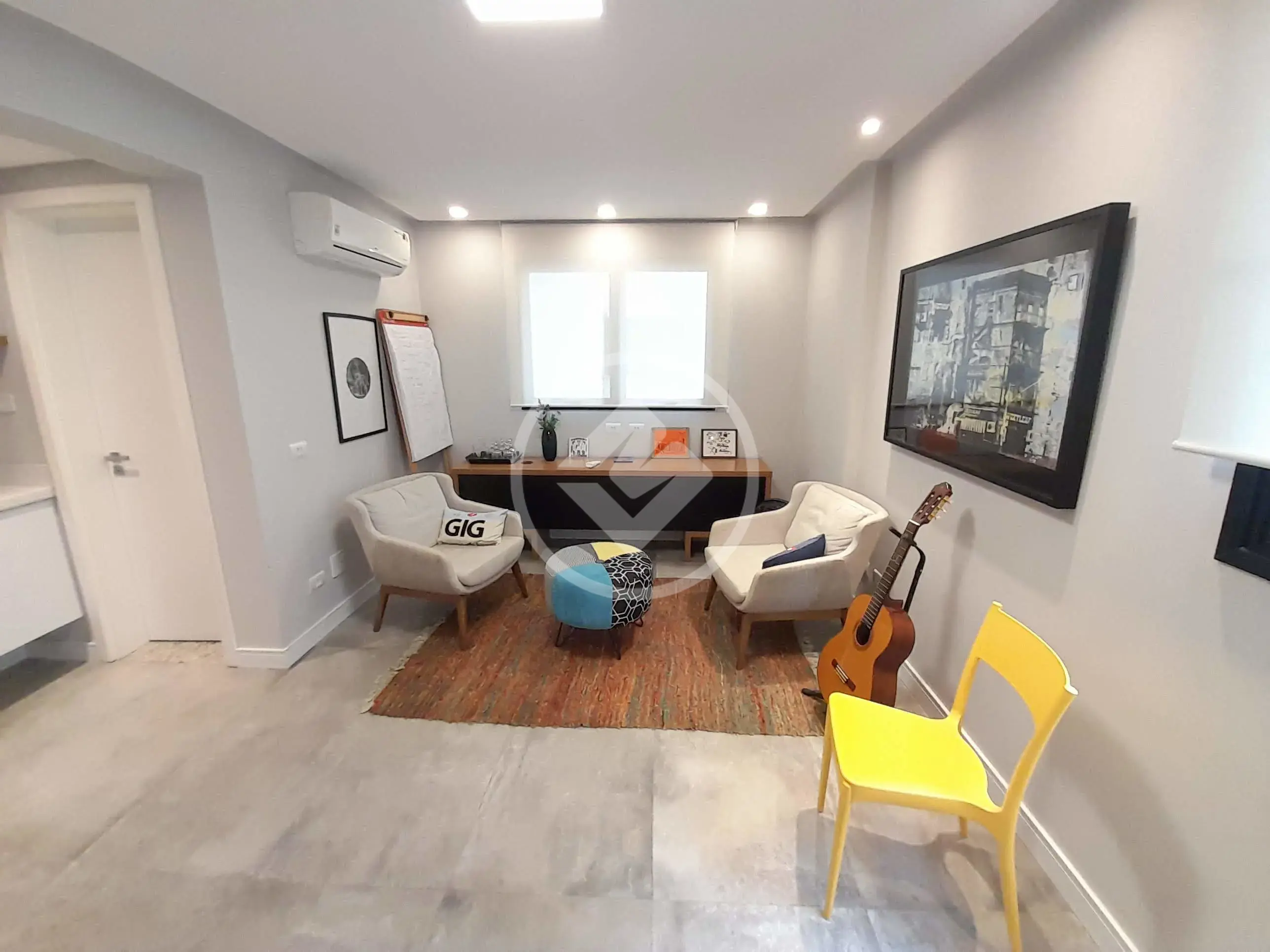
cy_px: 476
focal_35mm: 13
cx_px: 635
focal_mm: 1.13
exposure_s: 1/30
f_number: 2.2
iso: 160
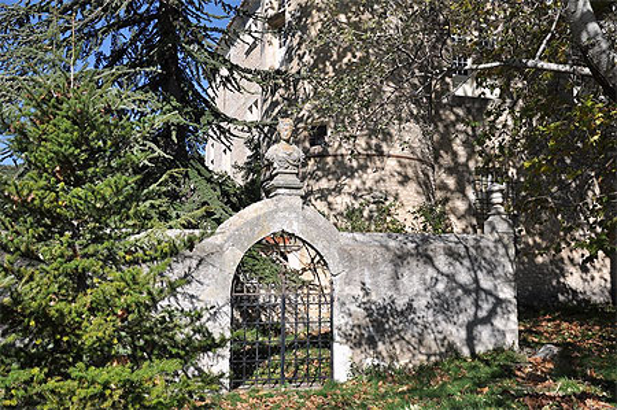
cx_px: 308
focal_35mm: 39
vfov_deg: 34.1
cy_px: 205
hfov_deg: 49.6
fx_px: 668
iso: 200
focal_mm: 26
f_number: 5
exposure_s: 1/1600
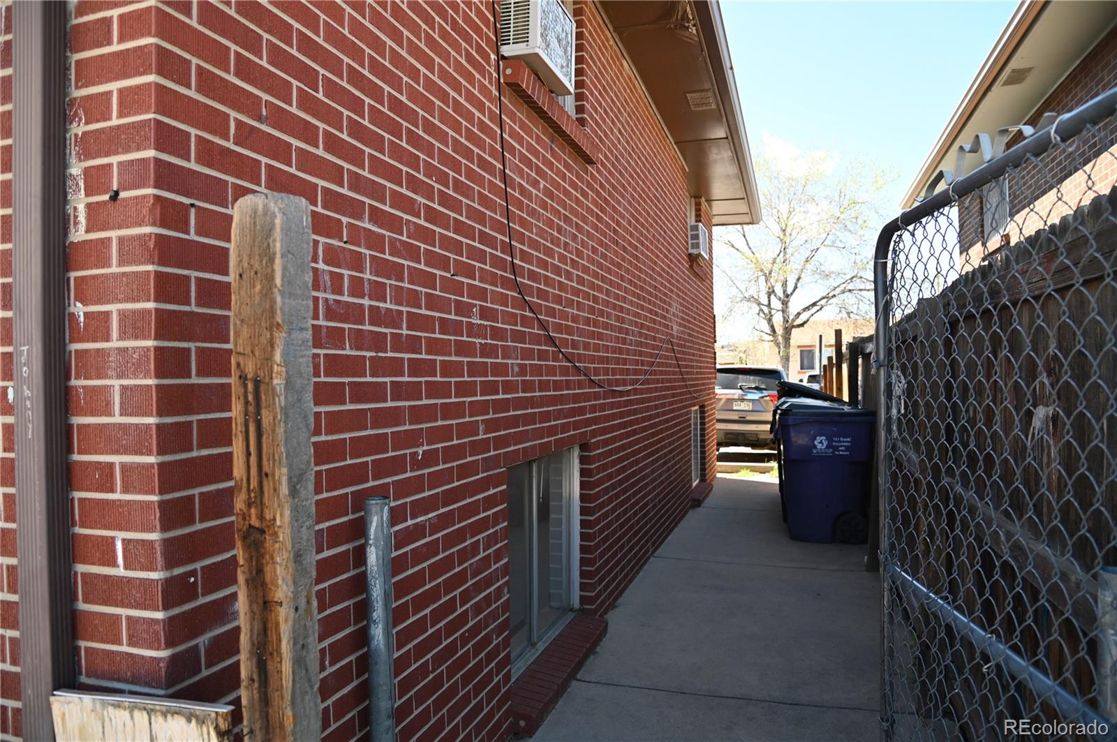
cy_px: 371
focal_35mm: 24
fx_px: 744
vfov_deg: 53.0
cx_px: 558
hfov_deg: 73.8
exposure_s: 1/250
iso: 200
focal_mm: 24
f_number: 5
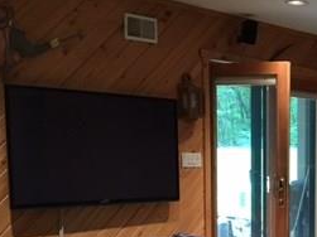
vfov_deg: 19.3
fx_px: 677
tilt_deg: -7.7
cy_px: 240
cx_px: 370
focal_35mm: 74
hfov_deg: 24.2
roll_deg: -1.3
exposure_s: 1/30
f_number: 2.2
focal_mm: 4.15
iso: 125
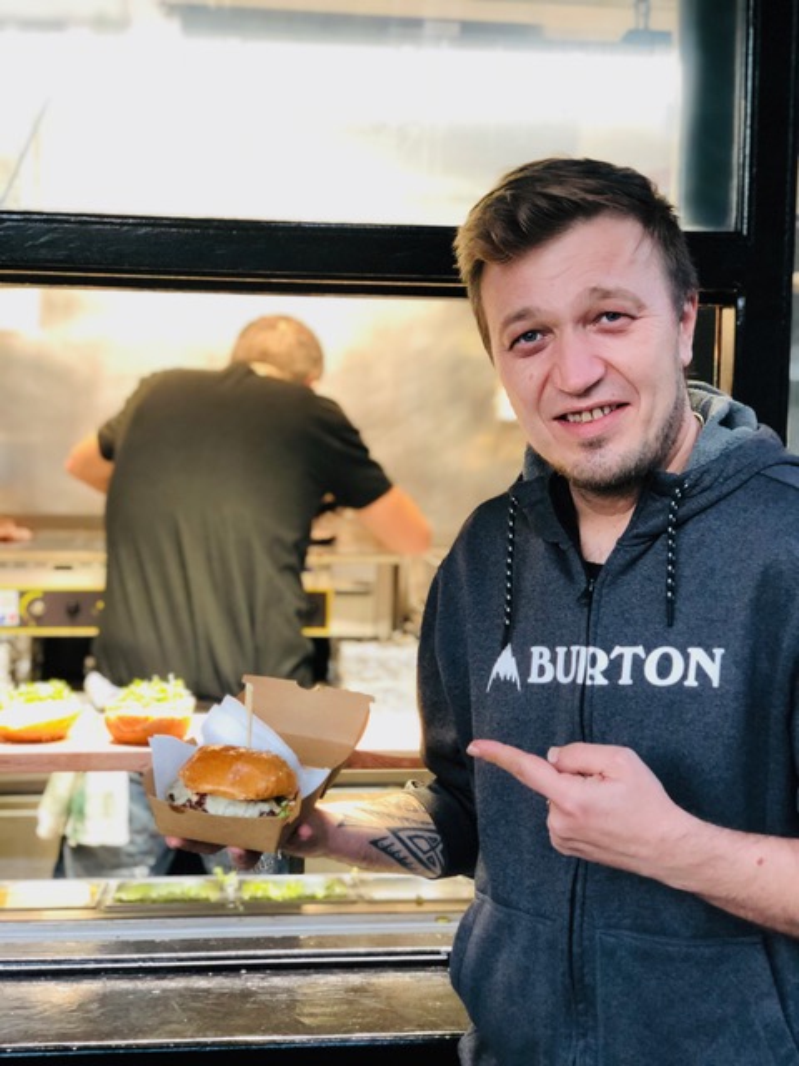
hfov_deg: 28.0
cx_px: 400
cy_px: 533
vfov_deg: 36.8
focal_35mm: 52
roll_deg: -0.8
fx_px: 1600
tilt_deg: -1.9
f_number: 2.4
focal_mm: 6
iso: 125
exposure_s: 1/32
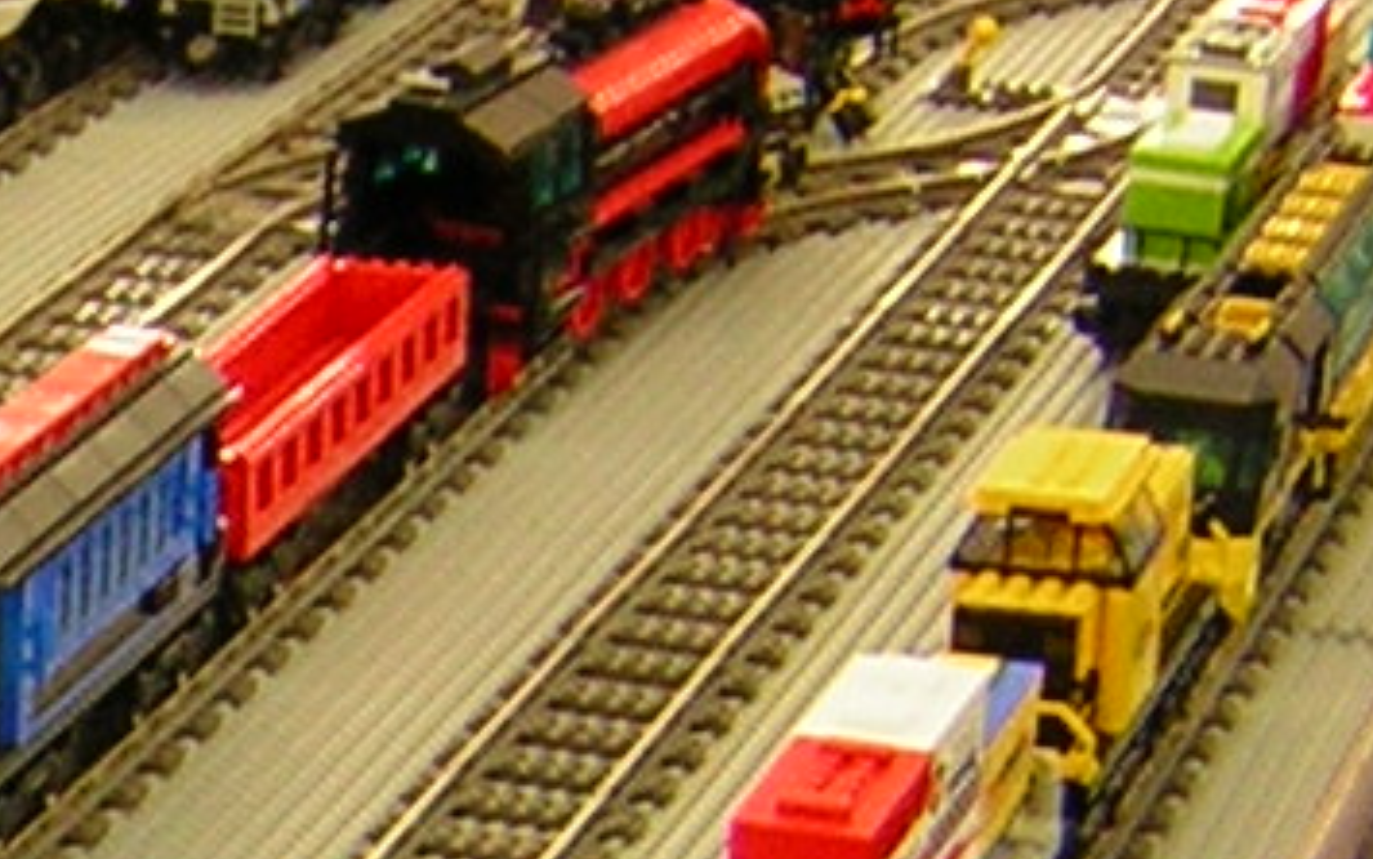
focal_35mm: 172
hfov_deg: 11.7
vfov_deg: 7.5
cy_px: 1412
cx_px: -650
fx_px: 6437
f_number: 2.6
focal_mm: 4.7
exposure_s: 1/5.6
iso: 76
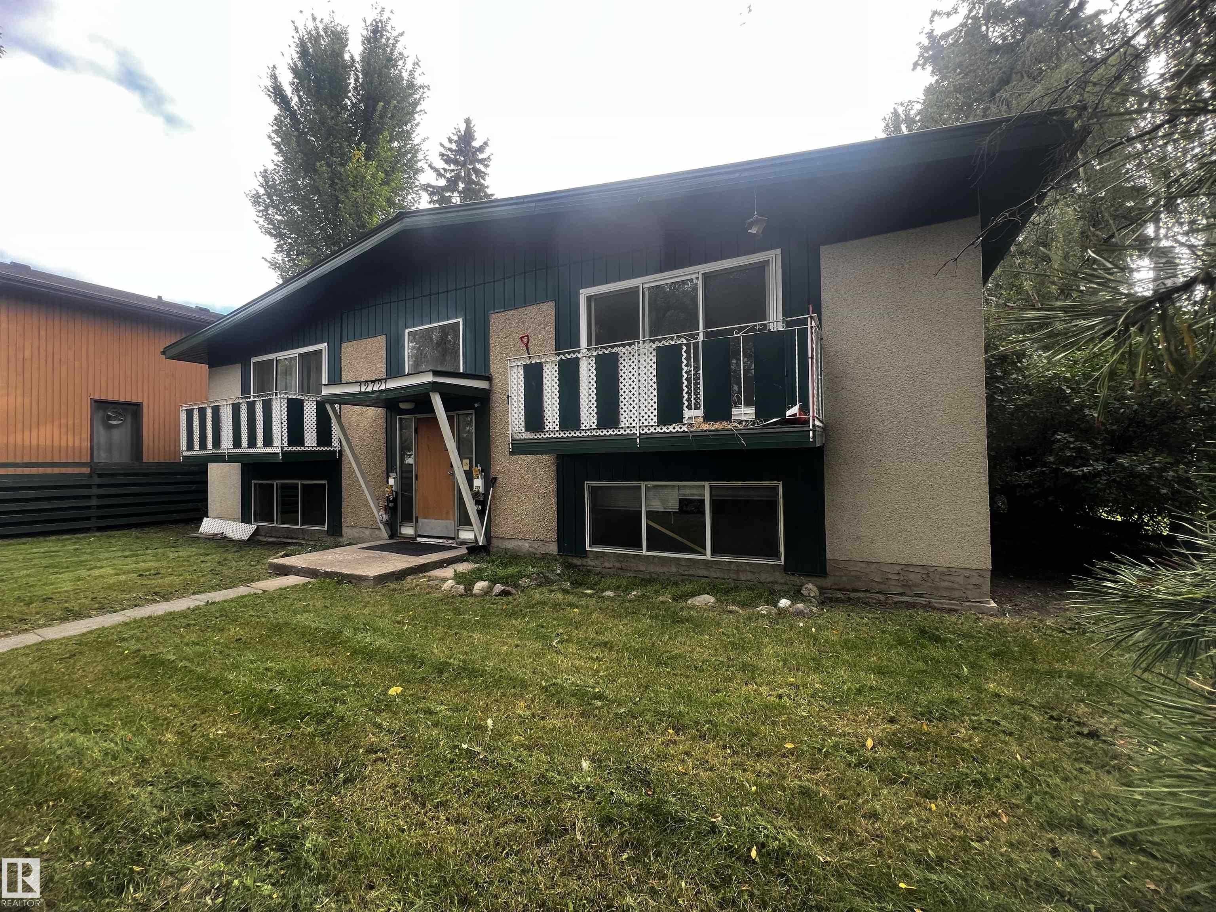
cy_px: 456
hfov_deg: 106.2
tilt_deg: +1.1
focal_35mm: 13
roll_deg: +1.1
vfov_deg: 89.9
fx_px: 457
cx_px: 608
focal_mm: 1.57
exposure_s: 1/99
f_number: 1.8
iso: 40
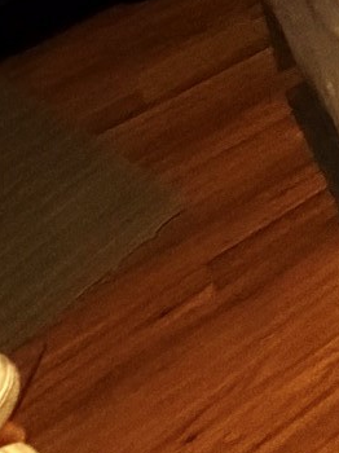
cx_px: 885
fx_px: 1072
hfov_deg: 12.6
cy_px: -751
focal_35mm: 82
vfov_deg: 13.3
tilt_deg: -1.5
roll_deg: +0.5
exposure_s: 1/40
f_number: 2.2
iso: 1250
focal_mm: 2.22
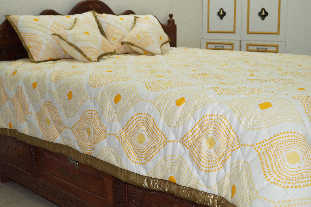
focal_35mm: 45
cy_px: 104
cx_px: 156
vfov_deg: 29.8
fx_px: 389
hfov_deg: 43.6
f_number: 5
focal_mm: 30
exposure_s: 1/100
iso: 1600
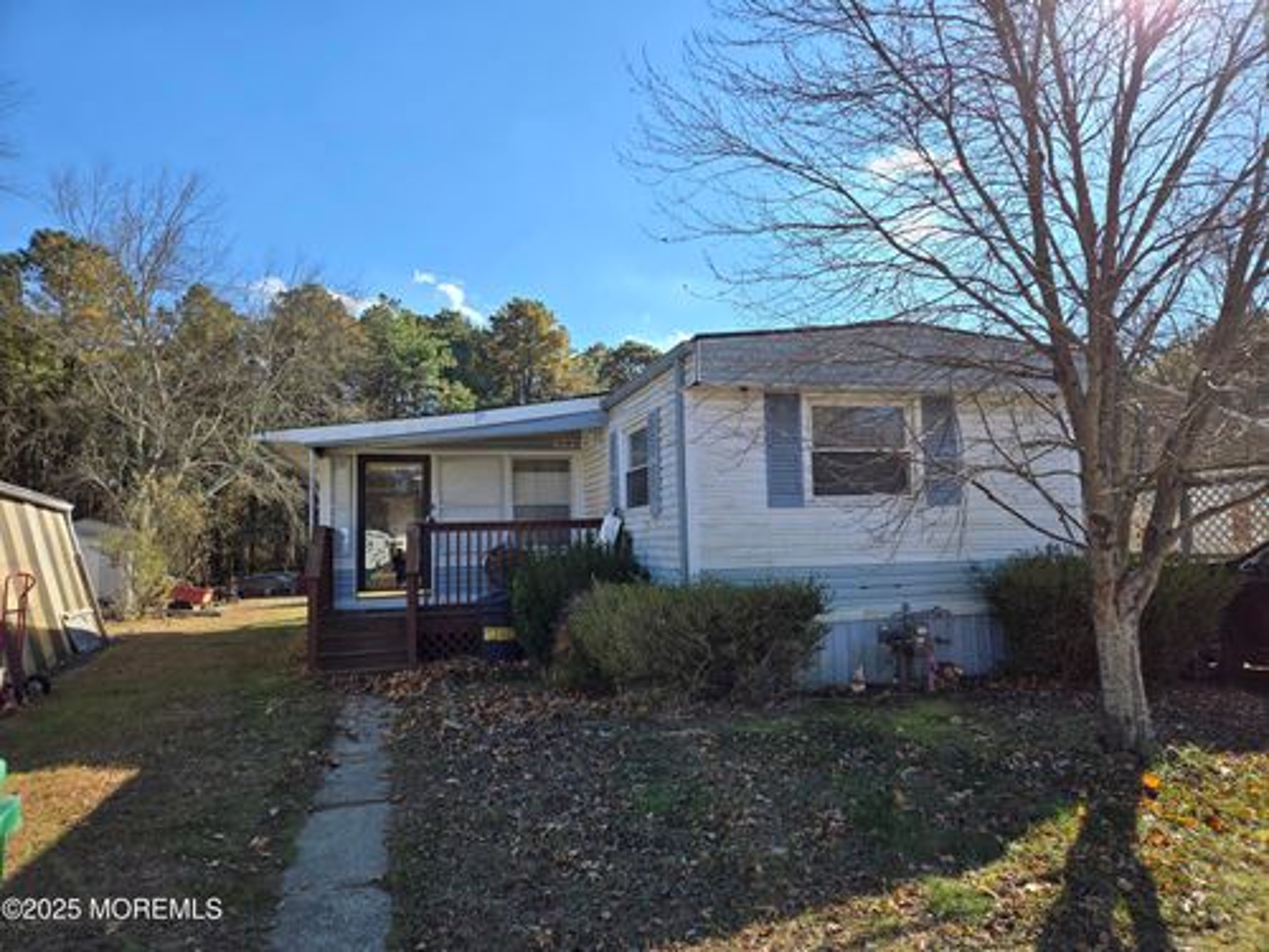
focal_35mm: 23
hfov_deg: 73.9
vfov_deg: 58.9
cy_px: 476
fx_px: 843
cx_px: 634
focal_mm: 5.4
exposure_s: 1/1414
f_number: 1.8
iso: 25
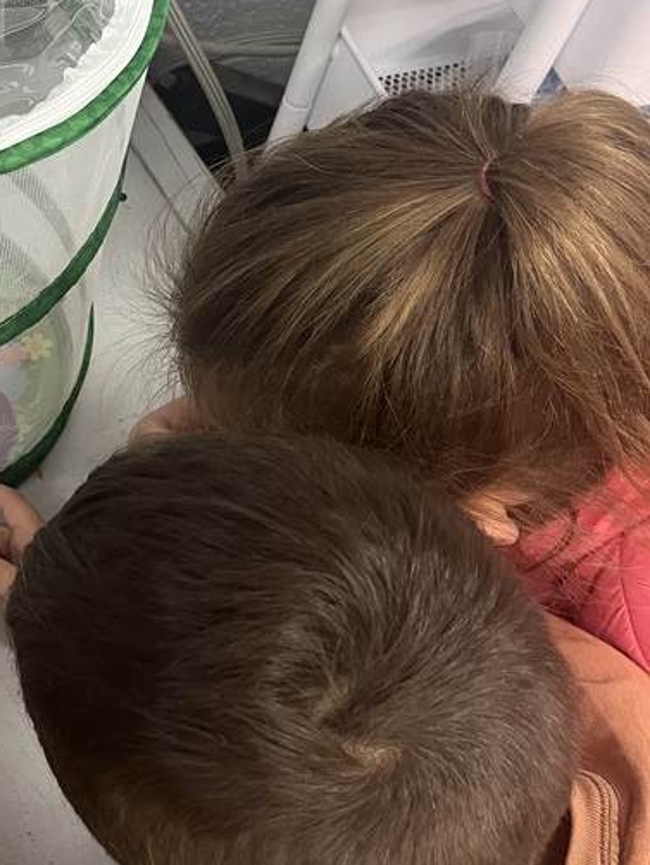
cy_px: 426
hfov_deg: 26.3
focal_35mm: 53
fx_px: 1326
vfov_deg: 36.2
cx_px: 17
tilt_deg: -58.6
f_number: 1.6
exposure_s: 1/60
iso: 320
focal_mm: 5.1
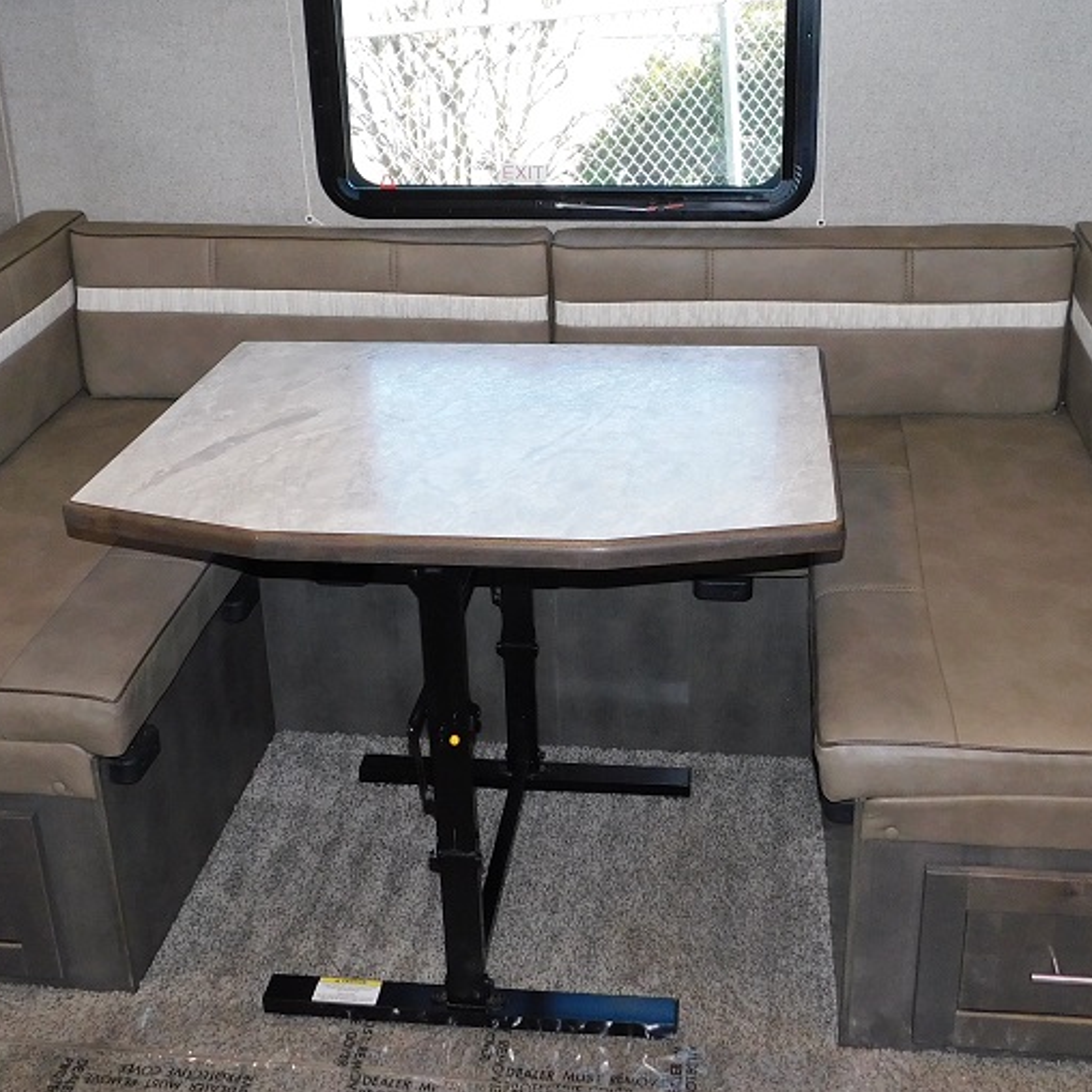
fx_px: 1428
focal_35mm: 40
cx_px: 565
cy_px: 357
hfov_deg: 41.9
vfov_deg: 41.3
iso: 200
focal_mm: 4
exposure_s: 1/30
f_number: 3
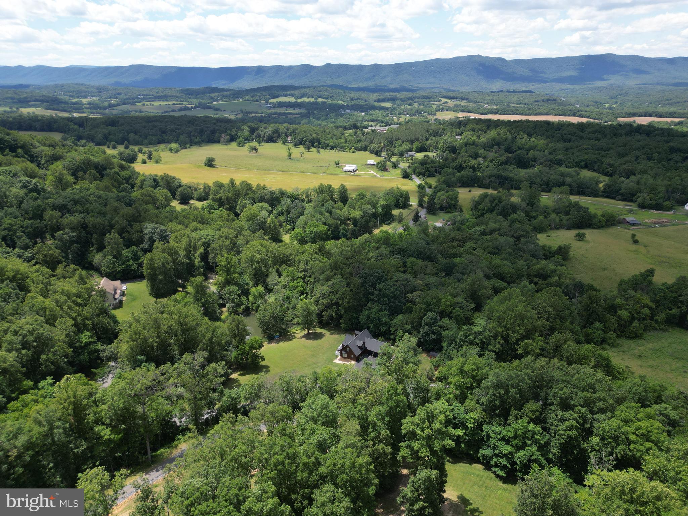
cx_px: 344
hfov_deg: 71.6
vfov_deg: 56.8
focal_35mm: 24
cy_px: 258
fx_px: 477
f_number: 1.7
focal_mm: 6.72
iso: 100
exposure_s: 1/1600
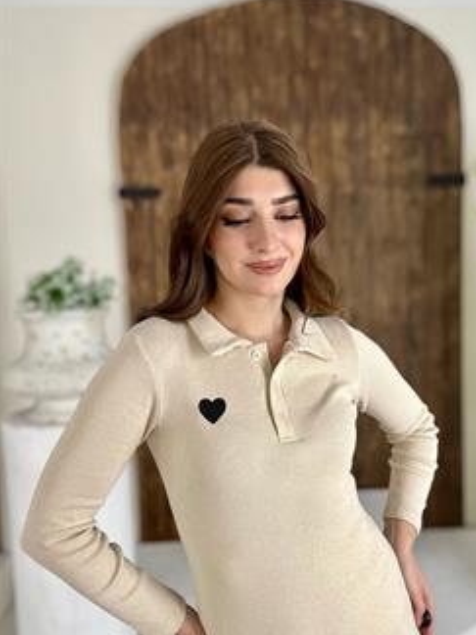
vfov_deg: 50.1
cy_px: 337
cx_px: 292
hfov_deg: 38.5
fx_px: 678
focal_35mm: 37
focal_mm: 2.69
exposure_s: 1/121
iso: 25
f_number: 1.9
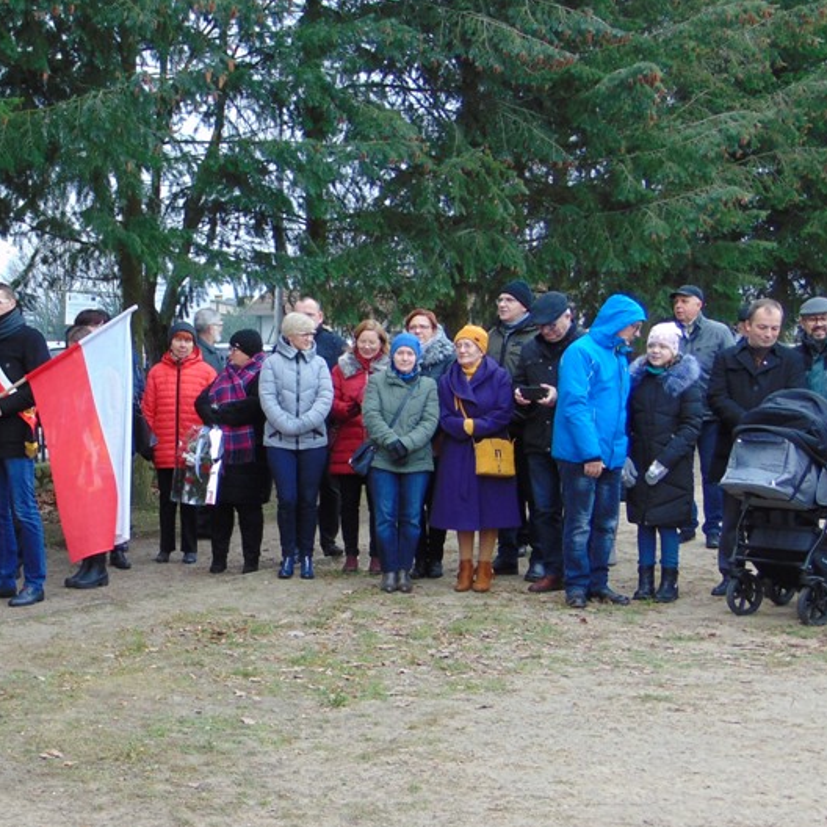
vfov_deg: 28.6
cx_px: 122
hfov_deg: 27.8
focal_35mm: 60
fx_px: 1622
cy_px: 450
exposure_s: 1/50
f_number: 3.2
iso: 80
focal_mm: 6.3
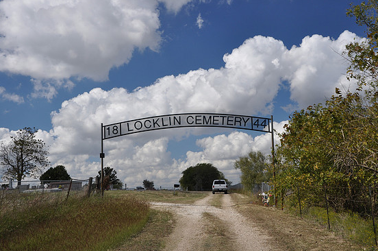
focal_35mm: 41
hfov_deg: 47.5
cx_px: 194
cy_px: 131
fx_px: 430
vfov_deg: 32.5
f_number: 9
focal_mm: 26
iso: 200
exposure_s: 1/320
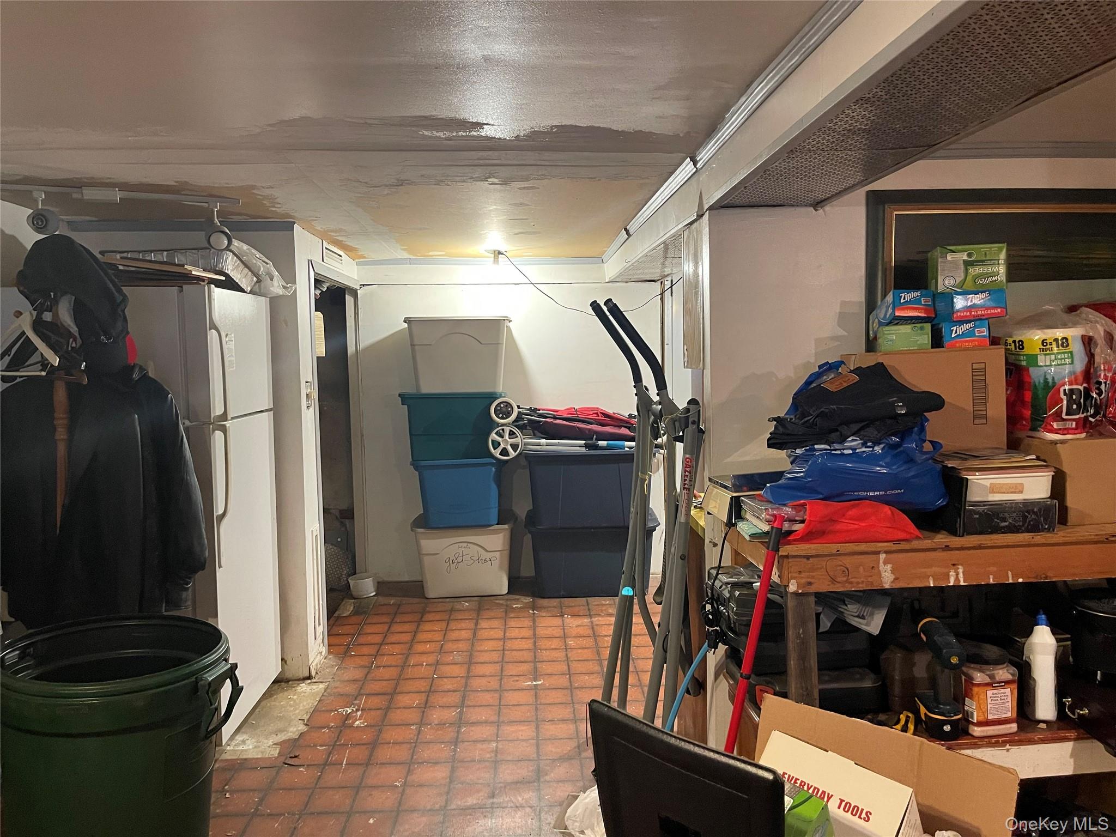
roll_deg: +1.2
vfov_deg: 54.9
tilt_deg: -7.4
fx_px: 806
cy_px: 418
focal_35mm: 25
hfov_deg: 69.4
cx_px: 558
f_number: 1.6
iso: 500
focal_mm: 5.1
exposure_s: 1/60
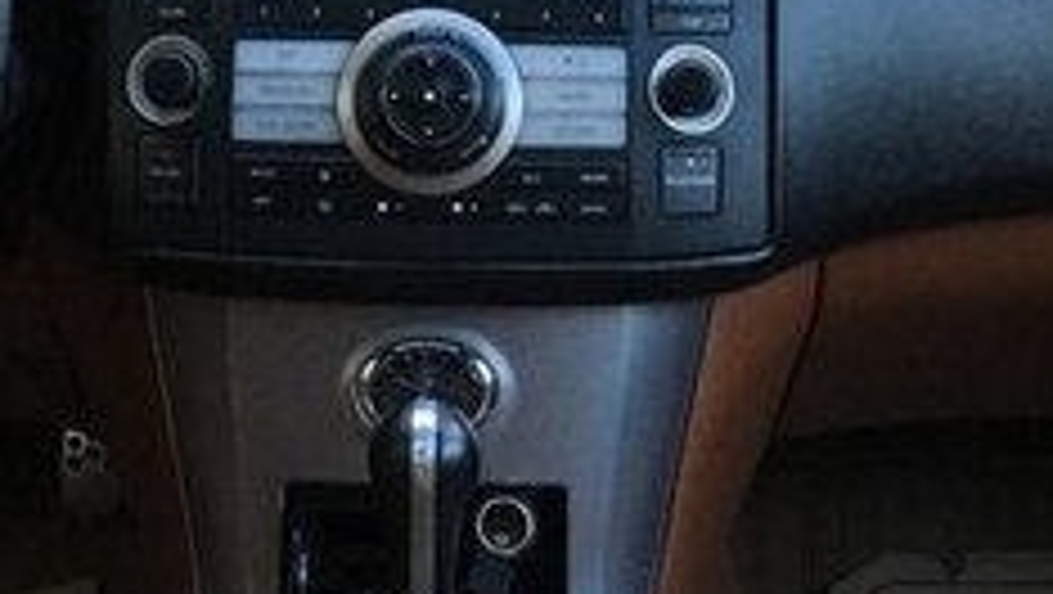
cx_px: 441
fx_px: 2487
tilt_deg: -17.1
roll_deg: -0.4
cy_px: -173
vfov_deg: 13.2
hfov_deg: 23.9
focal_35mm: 89
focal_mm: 4.15
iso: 50
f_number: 2.2
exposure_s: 1/33
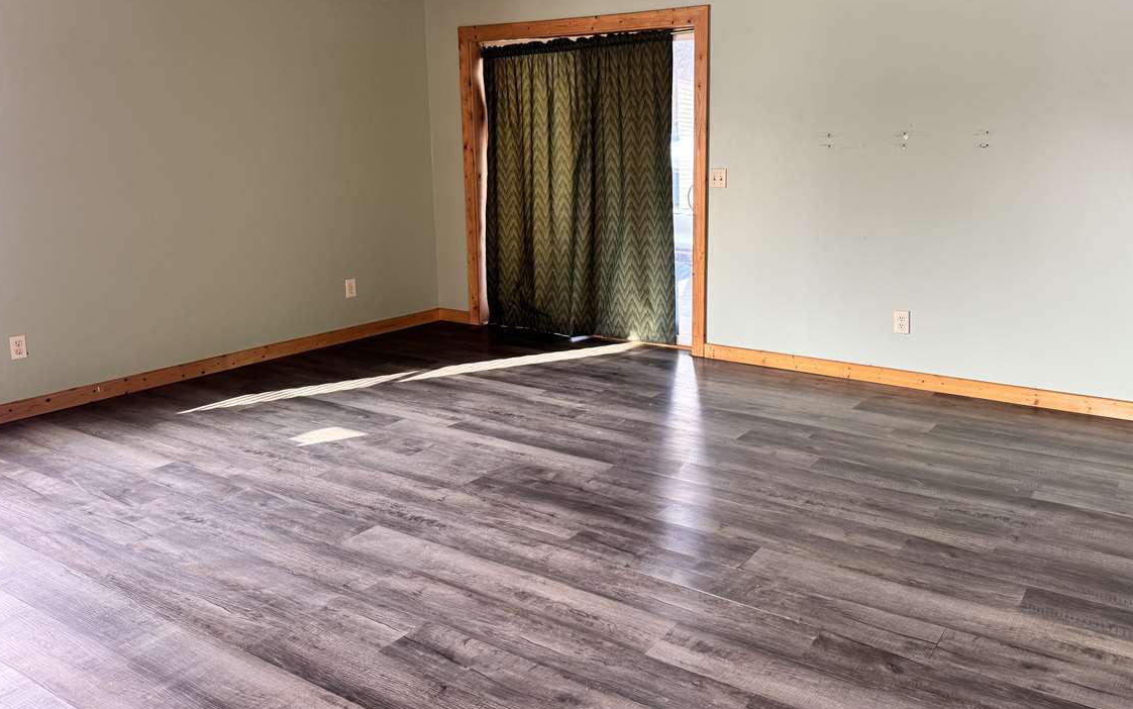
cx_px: 633
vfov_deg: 43.0
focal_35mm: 29
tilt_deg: -8.3
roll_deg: +1.1
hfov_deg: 64.4
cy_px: 284
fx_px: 896
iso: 160
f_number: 1.78
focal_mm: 6.76
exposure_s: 1/121
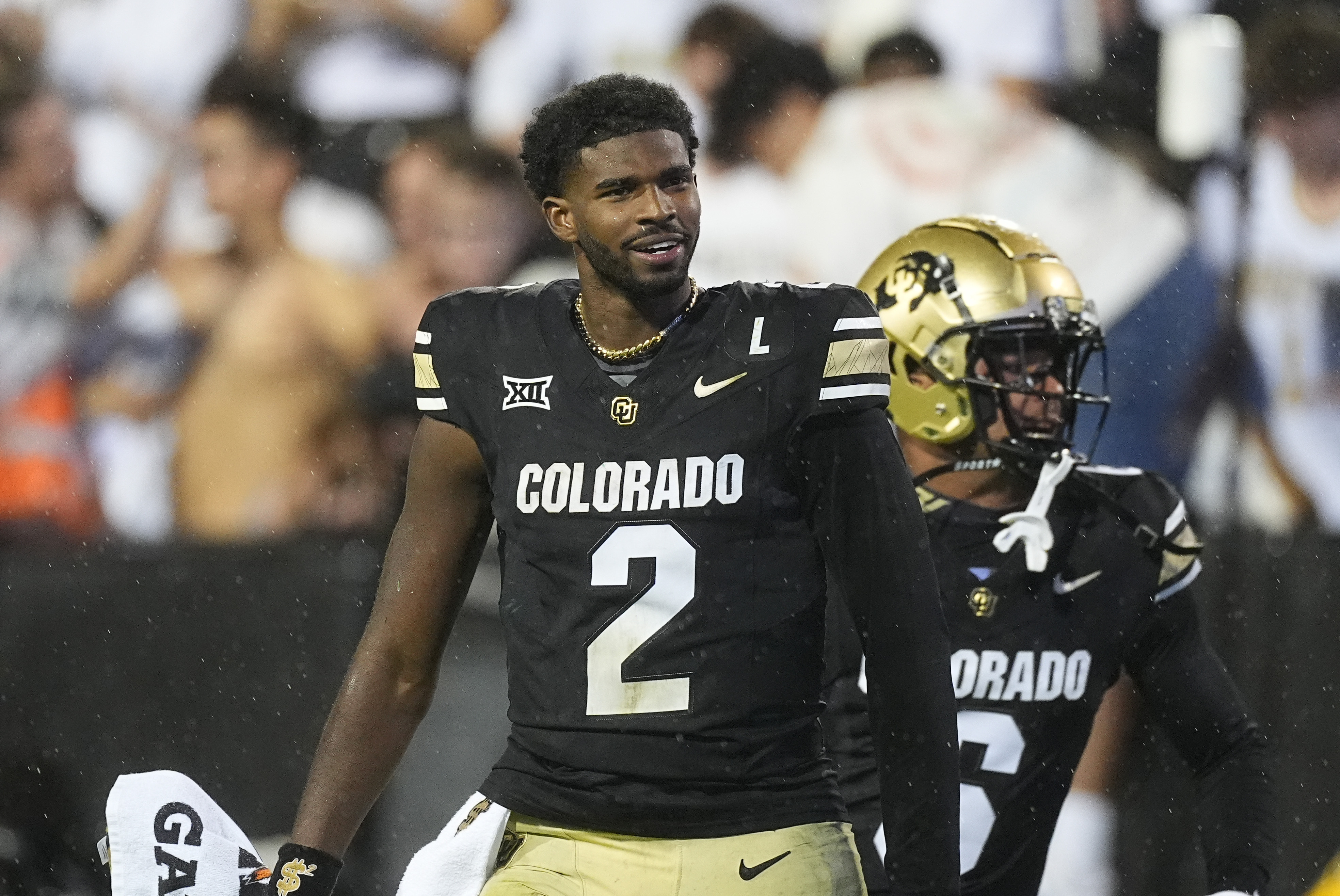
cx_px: 670
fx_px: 33529
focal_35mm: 900
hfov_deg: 2.3
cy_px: 448
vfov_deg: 1.5
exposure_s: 1/1250
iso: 6400
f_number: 4
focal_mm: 600
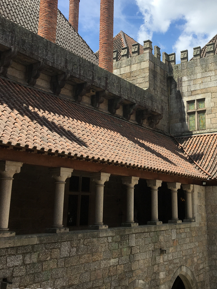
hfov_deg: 34.7
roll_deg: -0.3
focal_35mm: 41
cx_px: 150
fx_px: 343
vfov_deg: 45.6
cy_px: 123
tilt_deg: +14.6
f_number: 2.2
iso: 25
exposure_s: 1/1350
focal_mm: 4.15
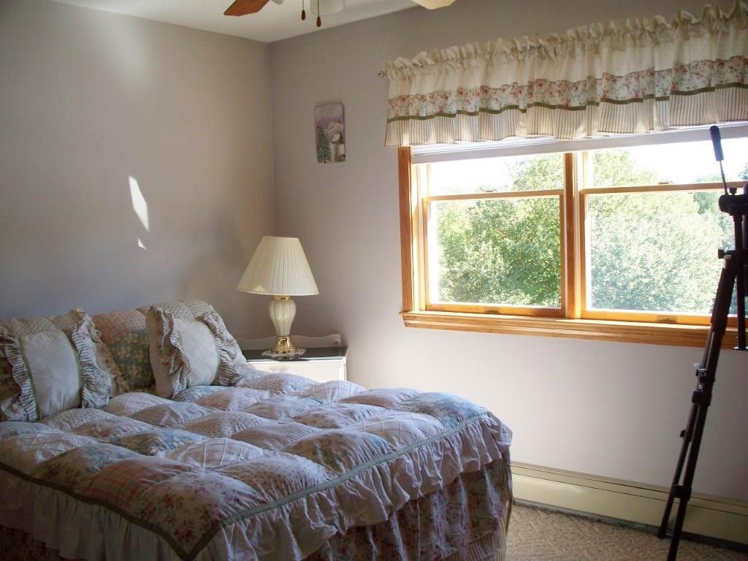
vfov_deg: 39.7
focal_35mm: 36
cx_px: 374
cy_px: 280
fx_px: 778
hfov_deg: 51.4
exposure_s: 1/80
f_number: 2.8
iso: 64
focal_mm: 7.54
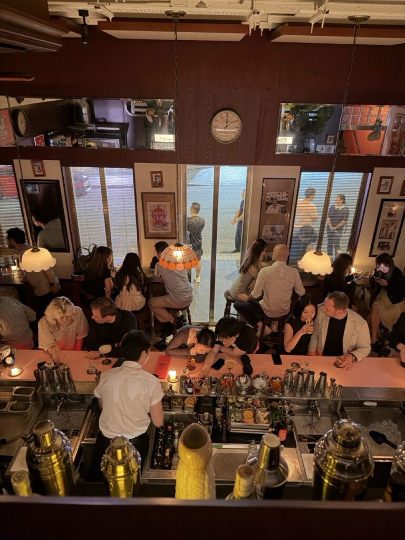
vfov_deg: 71.6
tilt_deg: -25.7
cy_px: 270
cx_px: 202
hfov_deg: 56.8
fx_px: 374
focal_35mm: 24
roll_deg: -1.6
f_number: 1.78
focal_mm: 6.76
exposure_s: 1/17
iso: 1600
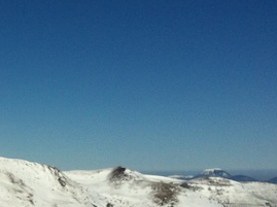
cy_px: 139
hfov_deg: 18.2
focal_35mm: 104
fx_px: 831
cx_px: -36
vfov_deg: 14.2
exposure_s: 1/7541
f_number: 2.8
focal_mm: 3.85
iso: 80
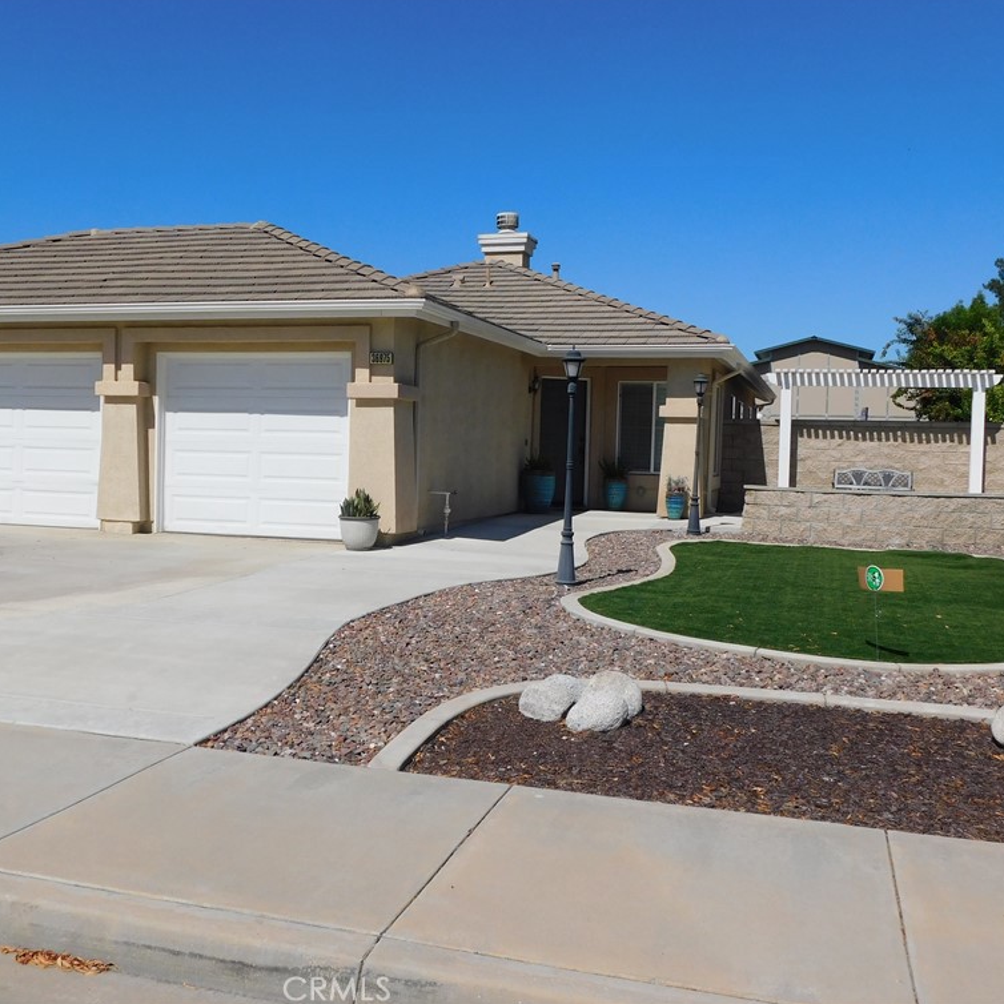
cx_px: 438
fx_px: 1181
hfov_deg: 45.9
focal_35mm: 36
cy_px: 497
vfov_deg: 46.0
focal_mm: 5.3
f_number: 6.4
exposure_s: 1/800
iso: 125
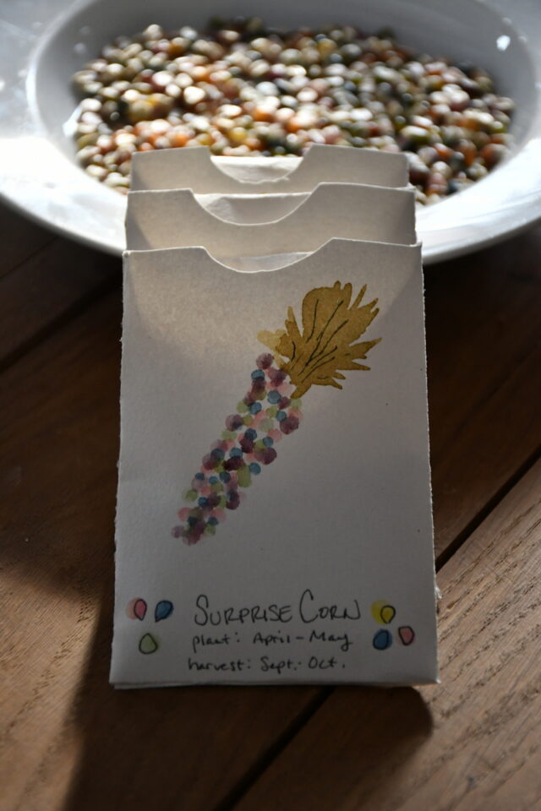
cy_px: 406
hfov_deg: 17.5
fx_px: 1758
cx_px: 270
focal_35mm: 78
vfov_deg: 26.0
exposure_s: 1/60
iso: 1250
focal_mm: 52
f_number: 4.8
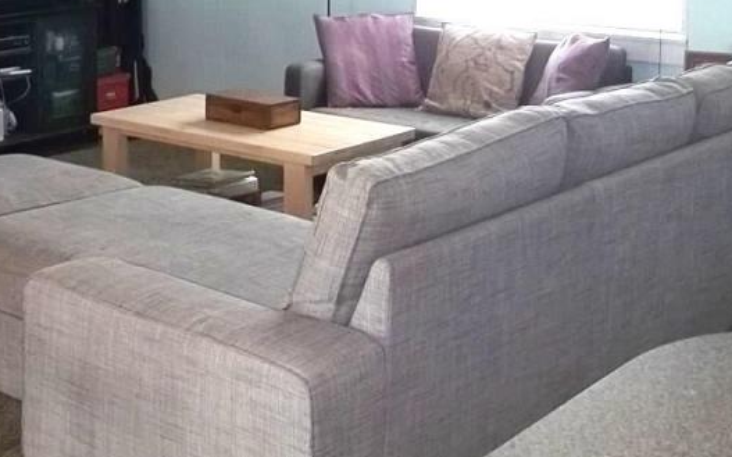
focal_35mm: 68
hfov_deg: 30.0
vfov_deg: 18.4
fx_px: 1356
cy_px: -44
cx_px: 249
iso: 160
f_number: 3.3
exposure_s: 1/30
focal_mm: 5.9
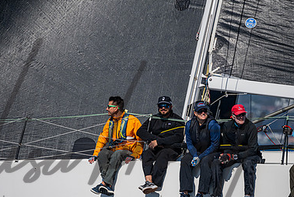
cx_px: 154
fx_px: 5012
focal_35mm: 613
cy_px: 149
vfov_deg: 2.2
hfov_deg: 3.4
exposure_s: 1/8000
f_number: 5.6
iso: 400
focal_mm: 400
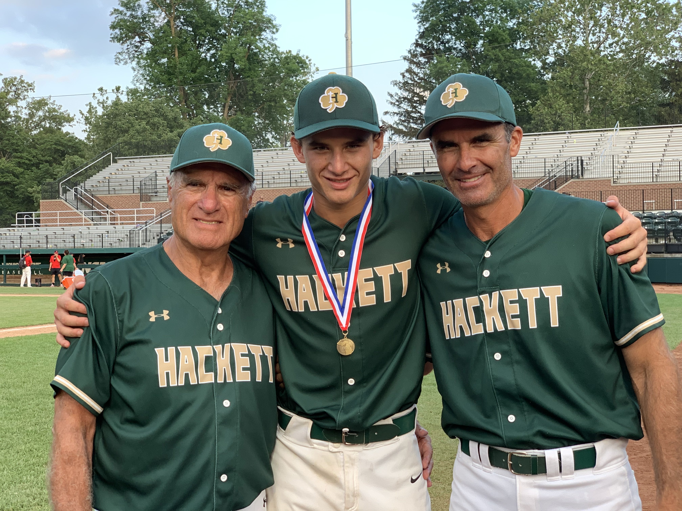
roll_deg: +0.3
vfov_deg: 28.0
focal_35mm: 52
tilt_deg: +0.6
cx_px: 341
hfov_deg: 36.8
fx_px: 1024
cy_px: 256
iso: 64
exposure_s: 1/122
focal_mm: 6
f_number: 2.4
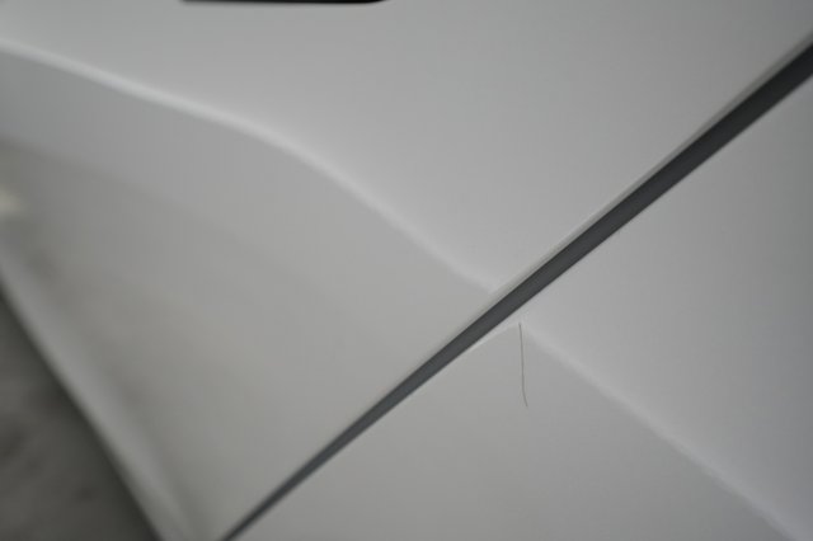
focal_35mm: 28
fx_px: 632
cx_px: 406
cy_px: 270
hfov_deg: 65.5
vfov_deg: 46.4
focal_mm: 28
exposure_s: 1/100
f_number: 5.6
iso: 1250
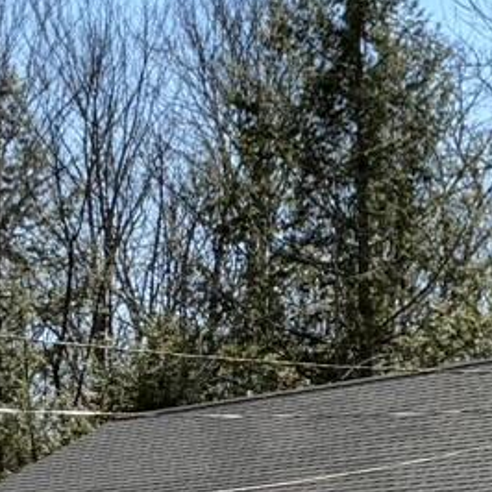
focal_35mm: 177
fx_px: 2846
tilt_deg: +4.7
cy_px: 494
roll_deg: +0.9
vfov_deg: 9.8
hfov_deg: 9.9
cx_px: 198
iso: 50
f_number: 1.6
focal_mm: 5.96
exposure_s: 1/3448
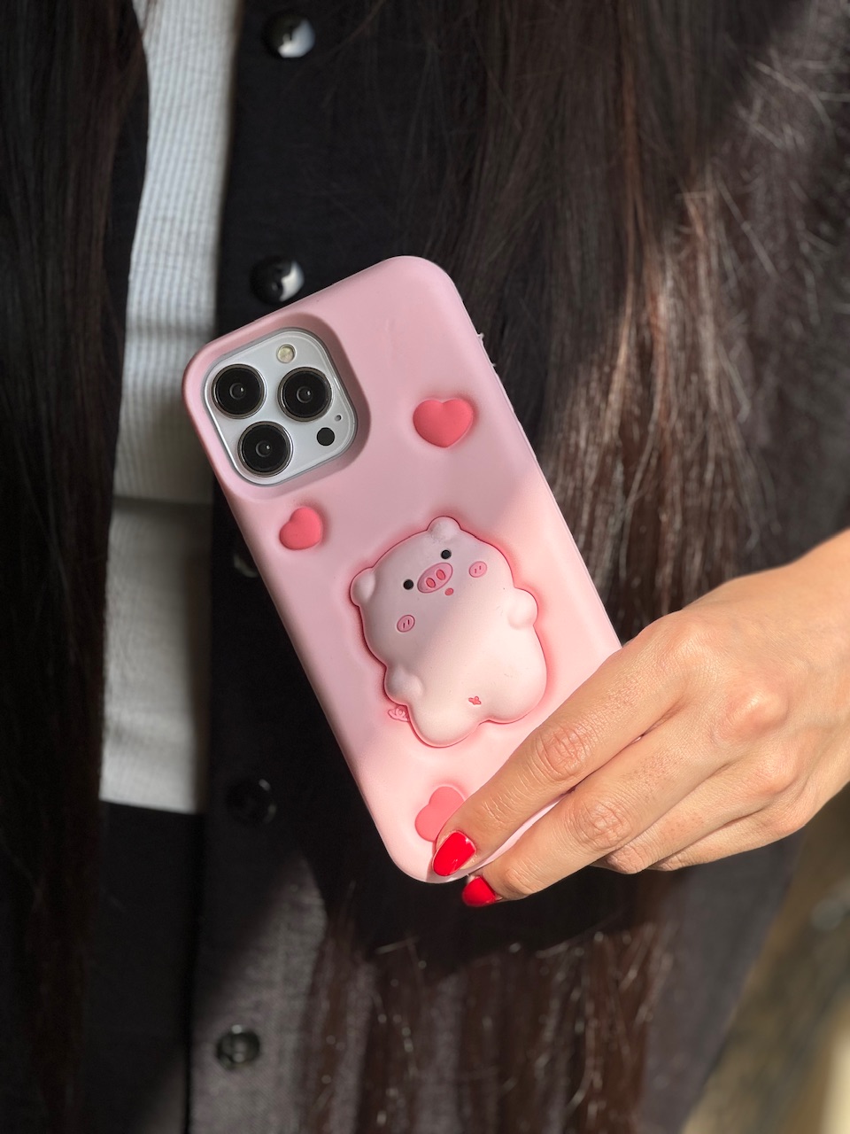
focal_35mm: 77
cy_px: 567
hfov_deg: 19.1
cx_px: 425
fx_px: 2521
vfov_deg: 25.3
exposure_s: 1/1014
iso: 25
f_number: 2.8
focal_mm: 9
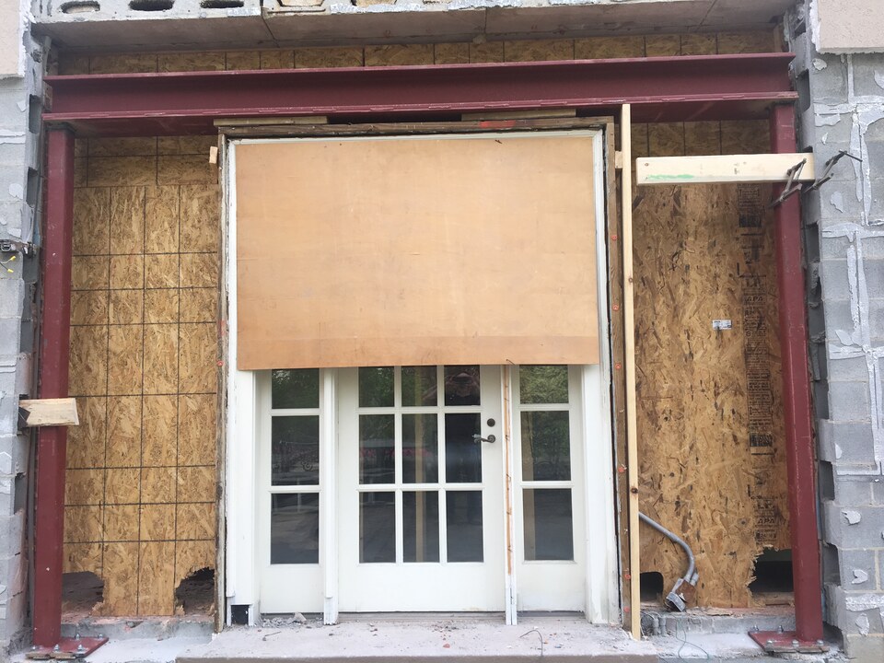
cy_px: 332
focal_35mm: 29
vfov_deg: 48.2
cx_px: 442
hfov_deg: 61.7
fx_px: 741
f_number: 2.2
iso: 25
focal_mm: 4.15
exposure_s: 1/179
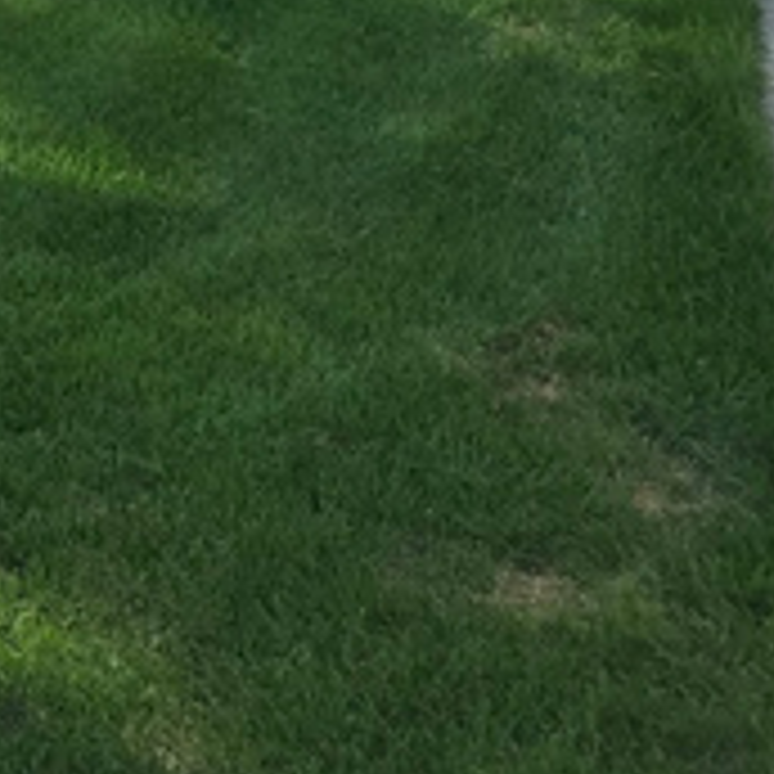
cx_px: -513
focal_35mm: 92
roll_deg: +0.8
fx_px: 2327
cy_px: -81
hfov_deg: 16.5
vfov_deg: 18.2
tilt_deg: -12.4
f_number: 1.8
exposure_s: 1/870
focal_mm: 3.99
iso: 20
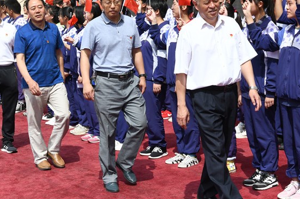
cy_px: 27
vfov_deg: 15.4
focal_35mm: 88
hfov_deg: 23.1
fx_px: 733
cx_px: 194
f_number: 13
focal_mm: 48
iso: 1000
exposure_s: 1/640
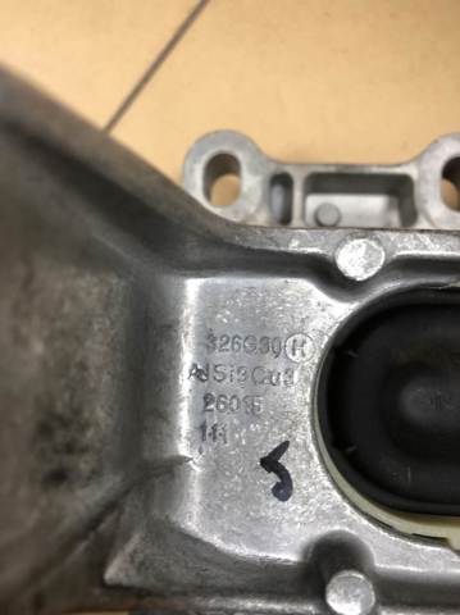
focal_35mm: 28
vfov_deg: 63.5
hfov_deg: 49.7
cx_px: 230
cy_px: 308
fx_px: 497
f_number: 1.8
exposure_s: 1/17
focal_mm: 4
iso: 50
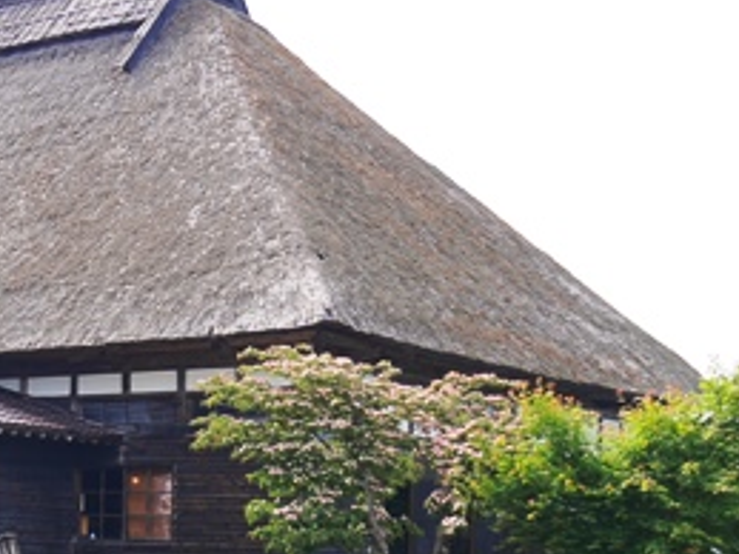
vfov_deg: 17.5
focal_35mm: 84
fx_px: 1792
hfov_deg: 21.5
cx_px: -163
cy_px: 354
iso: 200
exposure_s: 1/200
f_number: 5.6
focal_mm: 17
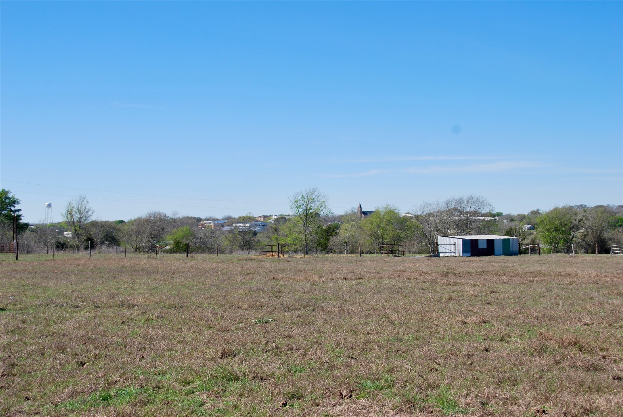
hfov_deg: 36.8
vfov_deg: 25.1
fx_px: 935
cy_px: 208
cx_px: 312
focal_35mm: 54
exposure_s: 1/250
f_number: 8
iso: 100
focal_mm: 36
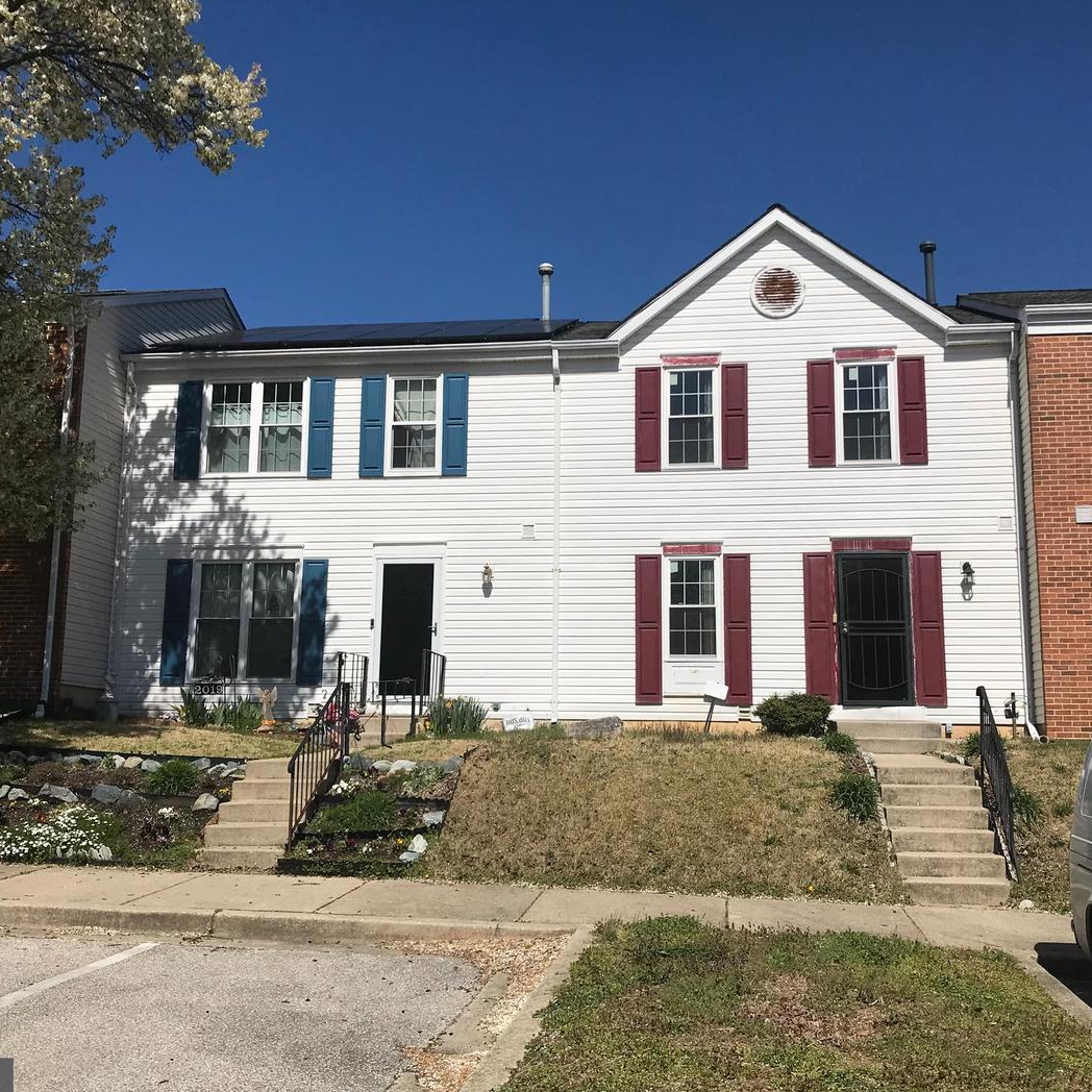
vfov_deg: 48.4
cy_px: 555
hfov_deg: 48.4
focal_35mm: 34
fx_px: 1213
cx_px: 580
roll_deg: -1.1
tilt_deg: +10.2
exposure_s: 1/6849
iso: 25
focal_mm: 3.99
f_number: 1.8
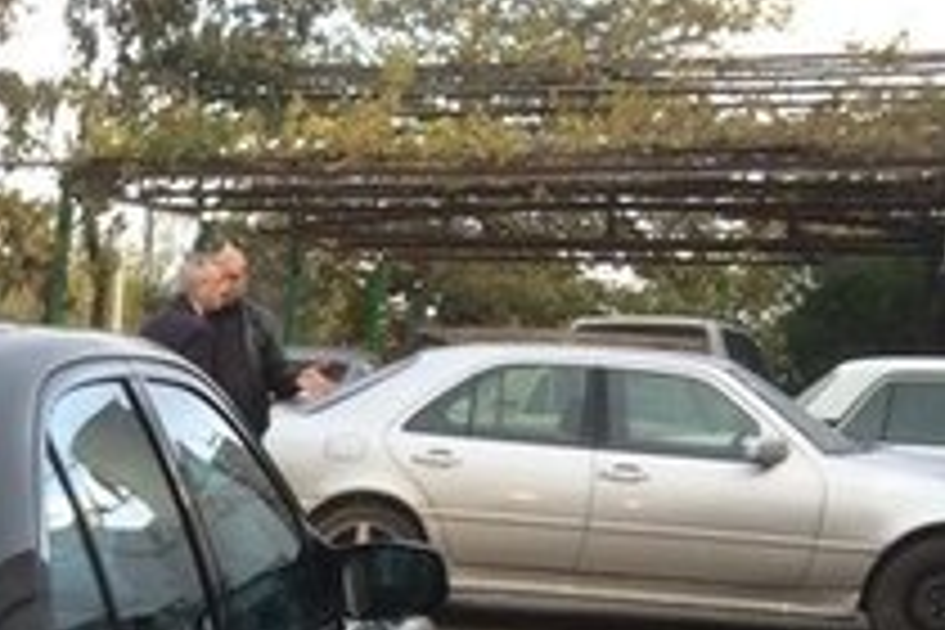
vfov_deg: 13.3
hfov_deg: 18.6
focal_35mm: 95
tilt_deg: -16.1
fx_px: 2494
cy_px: 1033
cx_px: -536
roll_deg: -2.6
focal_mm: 4.15
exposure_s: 1/213
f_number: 2.2
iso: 32
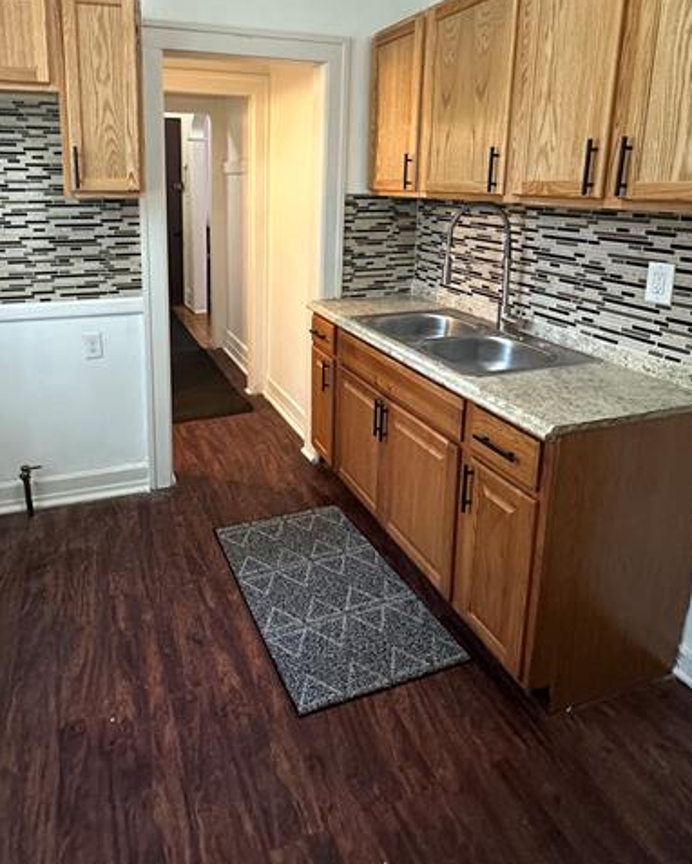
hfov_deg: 62.2
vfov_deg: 72.6
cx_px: 255
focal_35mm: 22
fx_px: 563
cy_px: 283
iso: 640
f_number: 2.2
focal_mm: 2.22
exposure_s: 1/60
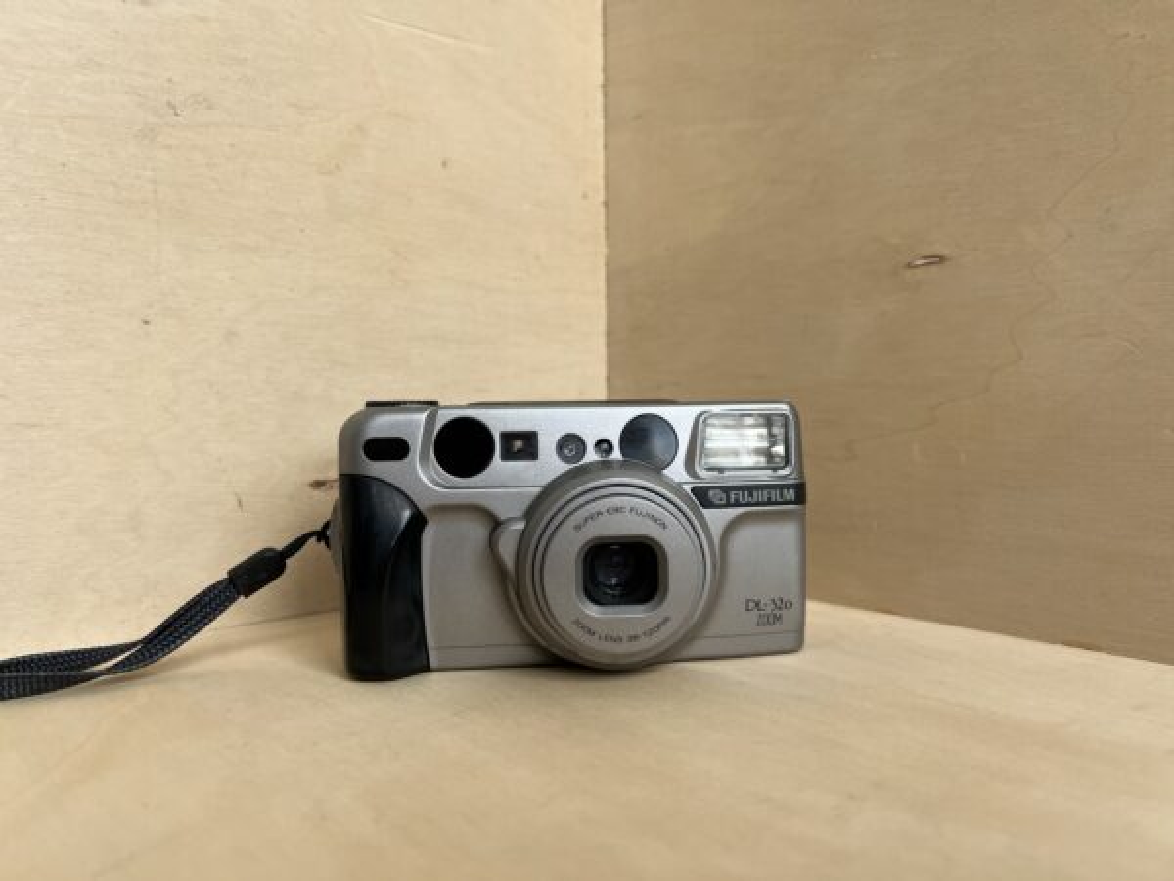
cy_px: 440
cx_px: 587
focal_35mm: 26
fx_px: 882
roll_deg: +1.1
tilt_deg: -2.1
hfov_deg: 67.3
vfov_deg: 53.1
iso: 50
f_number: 1.5
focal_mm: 5.7
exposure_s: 1/625
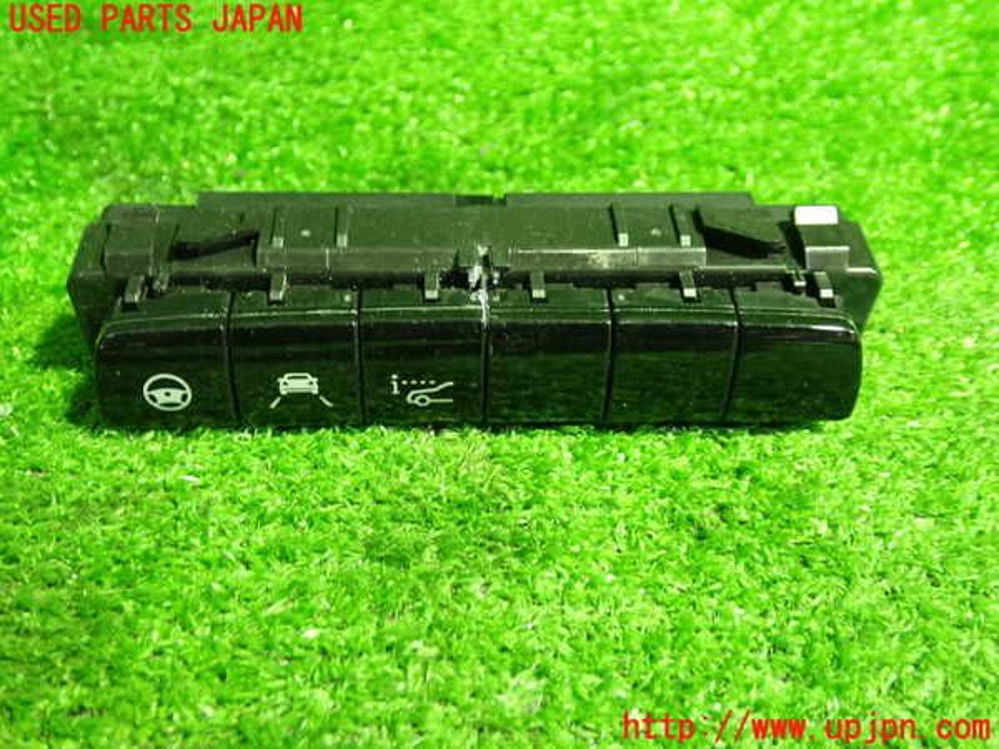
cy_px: 374
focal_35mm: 36
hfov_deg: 51.4
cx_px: 500
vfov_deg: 39.7
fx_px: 1039
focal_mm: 6.37
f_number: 2.5
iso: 800
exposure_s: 1/30
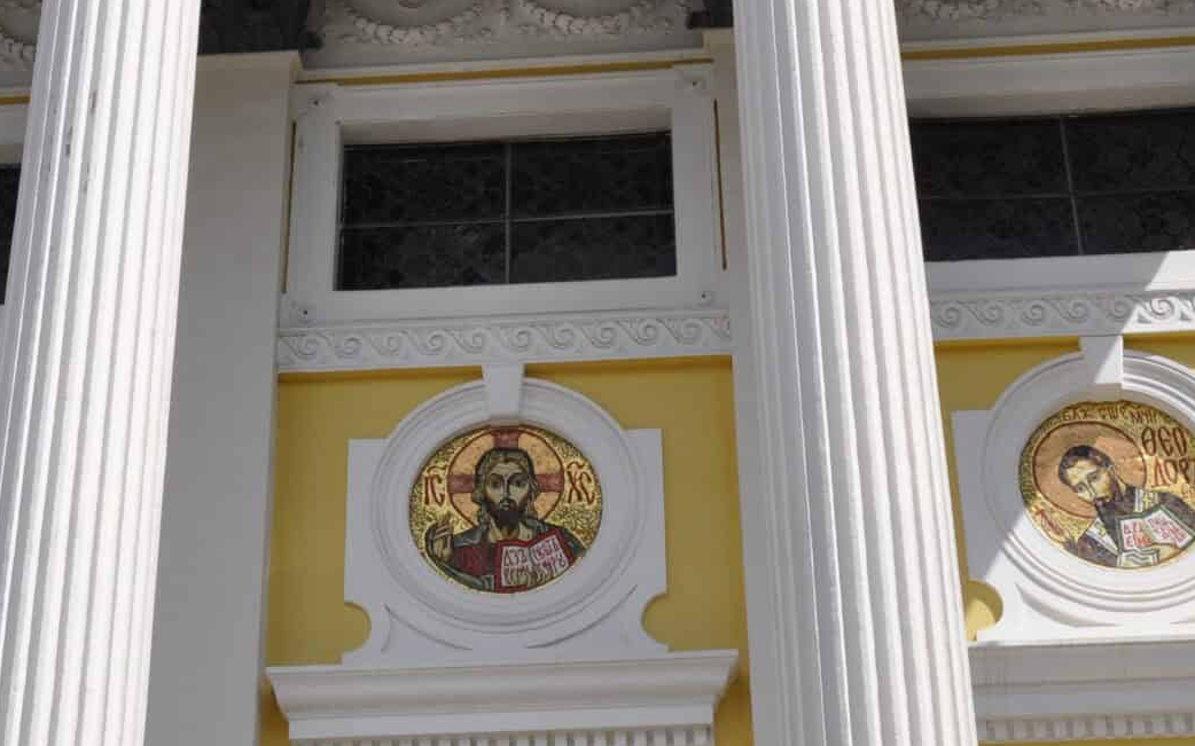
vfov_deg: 17.2
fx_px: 2442
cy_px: 128
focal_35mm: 75
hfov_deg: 27.5
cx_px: 564
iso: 200
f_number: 10
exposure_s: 1/400
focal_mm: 20
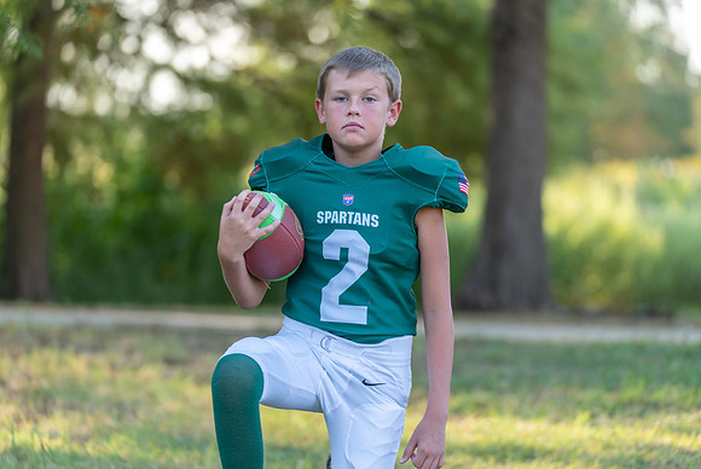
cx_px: 359
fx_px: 2804
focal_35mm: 144
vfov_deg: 9.6
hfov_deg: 14.2
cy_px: 236
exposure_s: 1/320
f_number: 2.8
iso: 160
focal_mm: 132
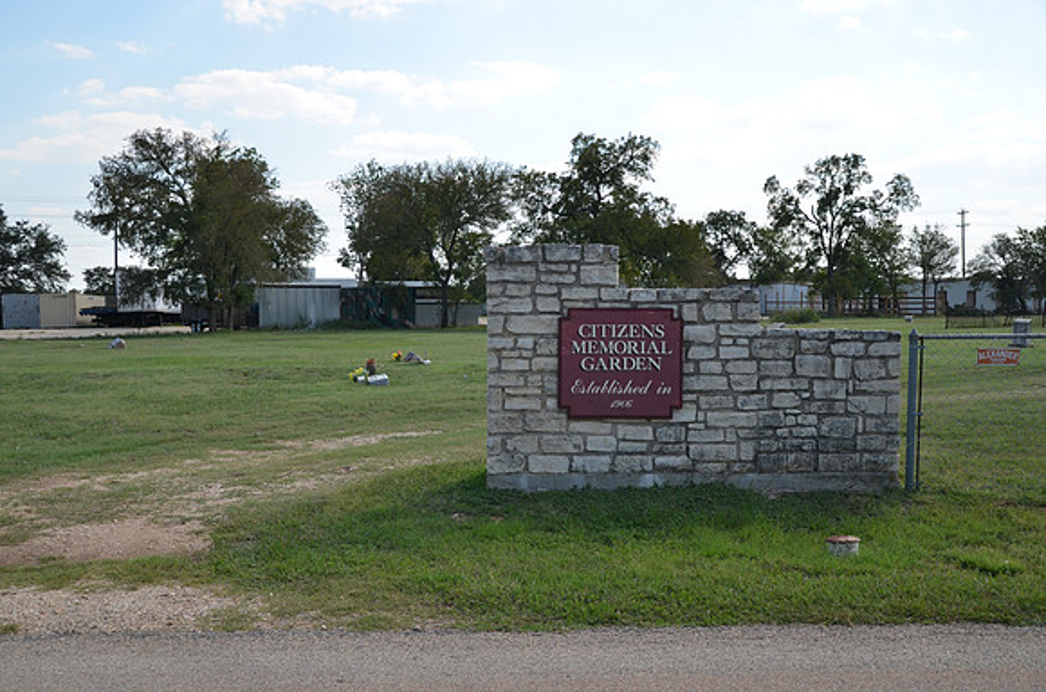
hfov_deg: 53.2
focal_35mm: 36
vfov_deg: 36.7
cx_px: 523
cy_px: 346
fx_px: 1044
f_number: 6.3
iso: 200
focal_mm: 24
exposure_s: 1/160
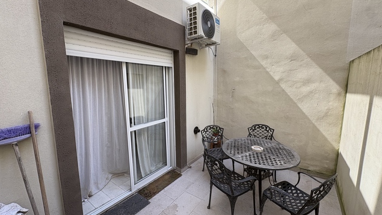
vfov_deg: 67.0
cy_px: 104
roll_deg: +1.2
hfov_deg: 99.4
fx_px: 162
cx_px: 193
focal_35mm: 16
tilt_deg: -6.0
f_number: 2.2
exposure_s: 1/99
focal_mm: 2.22
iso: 40
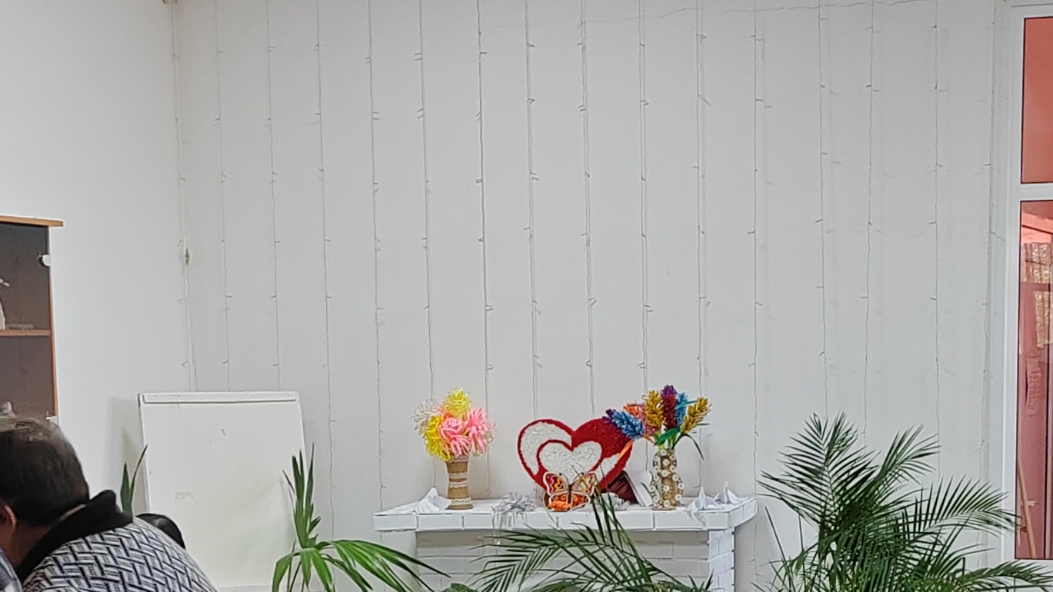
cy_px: 784
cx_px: 549
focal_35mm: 88
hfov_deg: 24.2
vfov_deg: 13.2
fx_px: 2457
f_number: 1.9
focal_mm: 5.52
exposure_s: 1/100
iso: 500
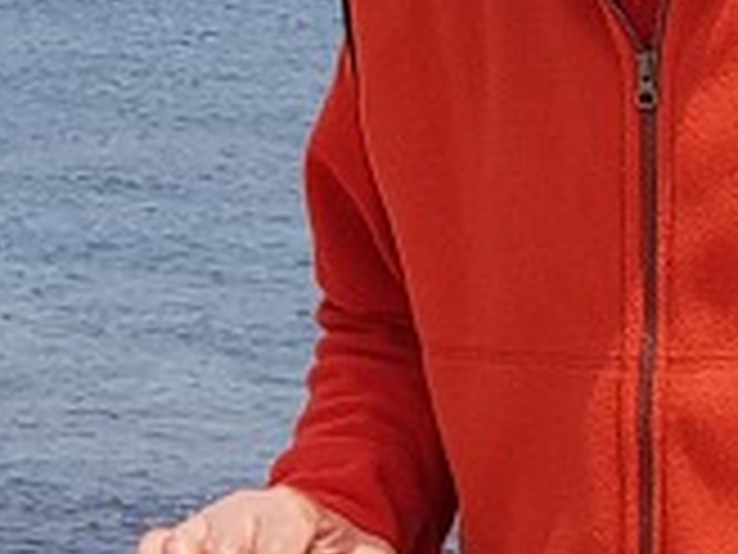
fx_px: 5159
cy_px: -232
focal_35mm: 242
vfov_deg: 6.1
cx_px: 432
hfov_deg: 8.2
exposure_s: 1/694
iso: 25
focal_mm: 6
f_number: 2.4
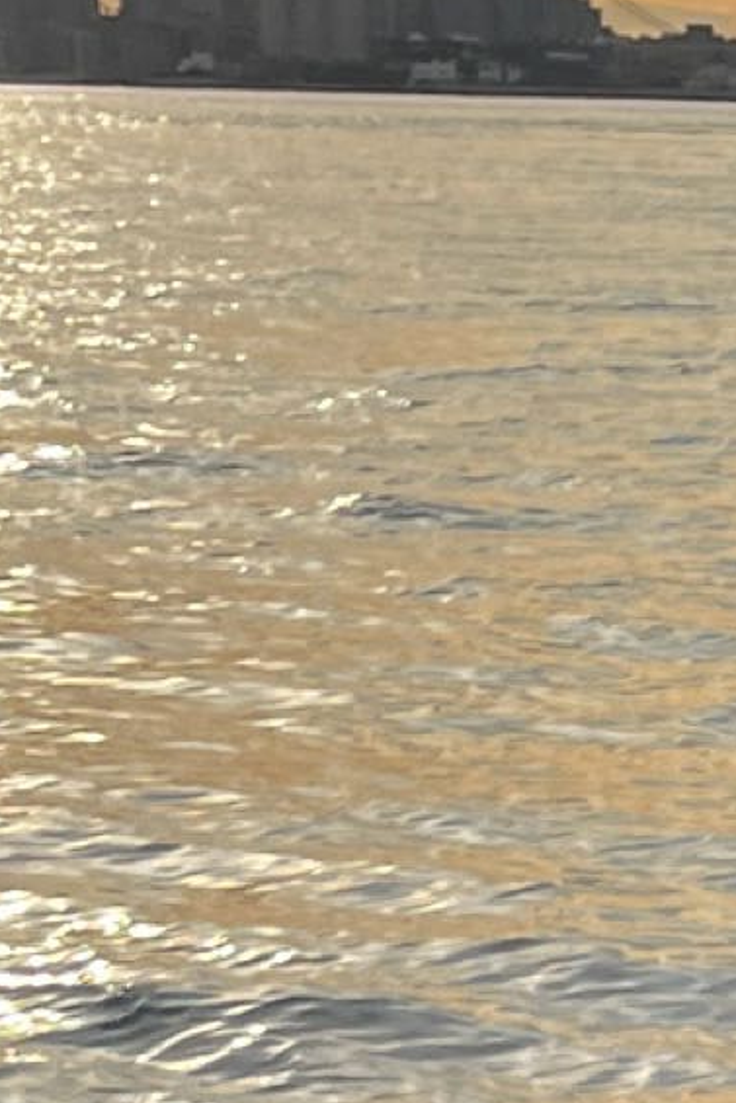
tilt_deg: -15.2
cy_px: 2046
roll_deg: +0.7
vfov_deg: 10.0
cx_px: 1572
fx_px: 5915
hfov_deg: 6.8
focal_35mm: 193
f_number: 1.6
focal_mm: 5.1
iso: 50
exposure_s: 1/2410
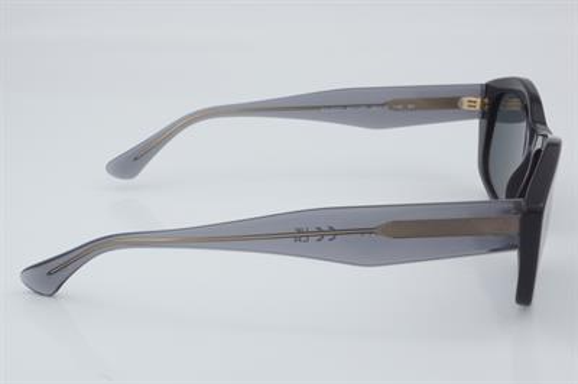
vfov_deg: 18.2
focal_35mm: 75
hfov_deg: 27.0
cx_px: 289
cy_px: 192
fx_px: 1203
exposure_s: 1/4
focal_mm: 50
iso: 100
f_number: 32
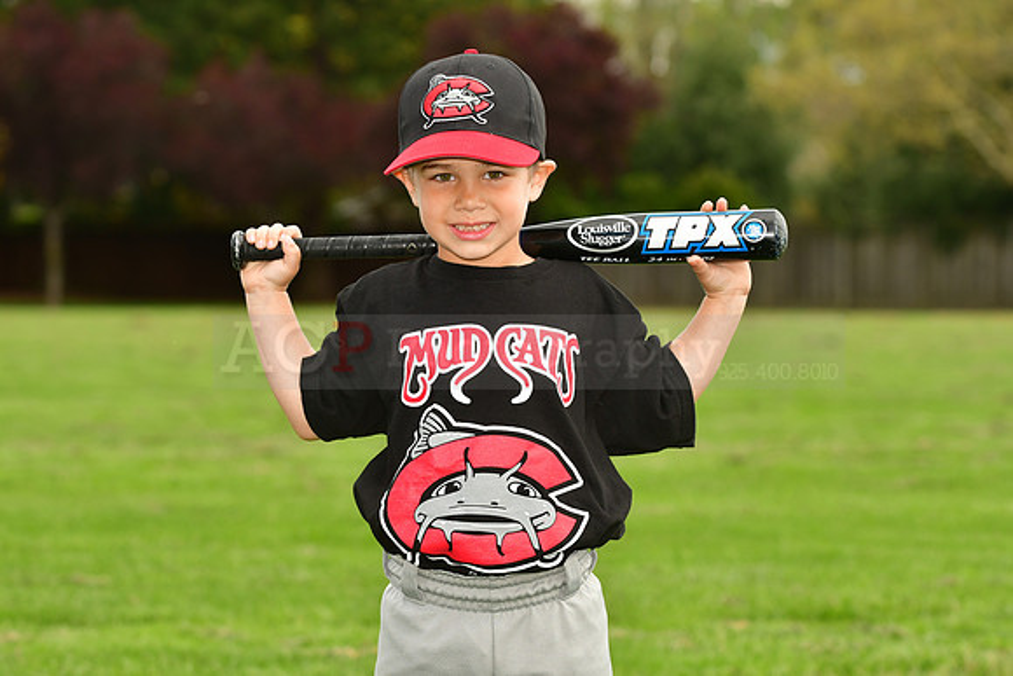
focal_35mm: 158
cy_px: 338
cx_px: 506
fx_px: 4433
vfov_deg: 8.7
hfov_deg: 13.0
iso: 200
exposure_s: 1/500
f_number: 5
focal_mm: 105
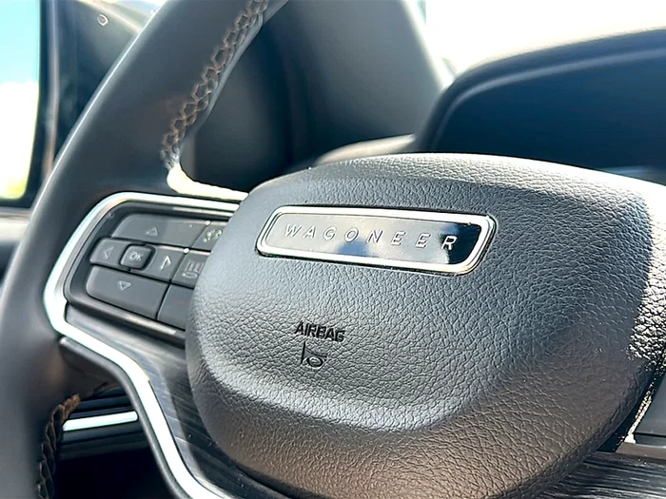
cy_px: 250
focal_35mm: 38
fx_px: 731
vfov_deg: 37.7
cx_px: 333
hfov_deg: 49.0
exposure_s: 1/354
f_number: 1.78
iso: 100
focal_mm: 6.86
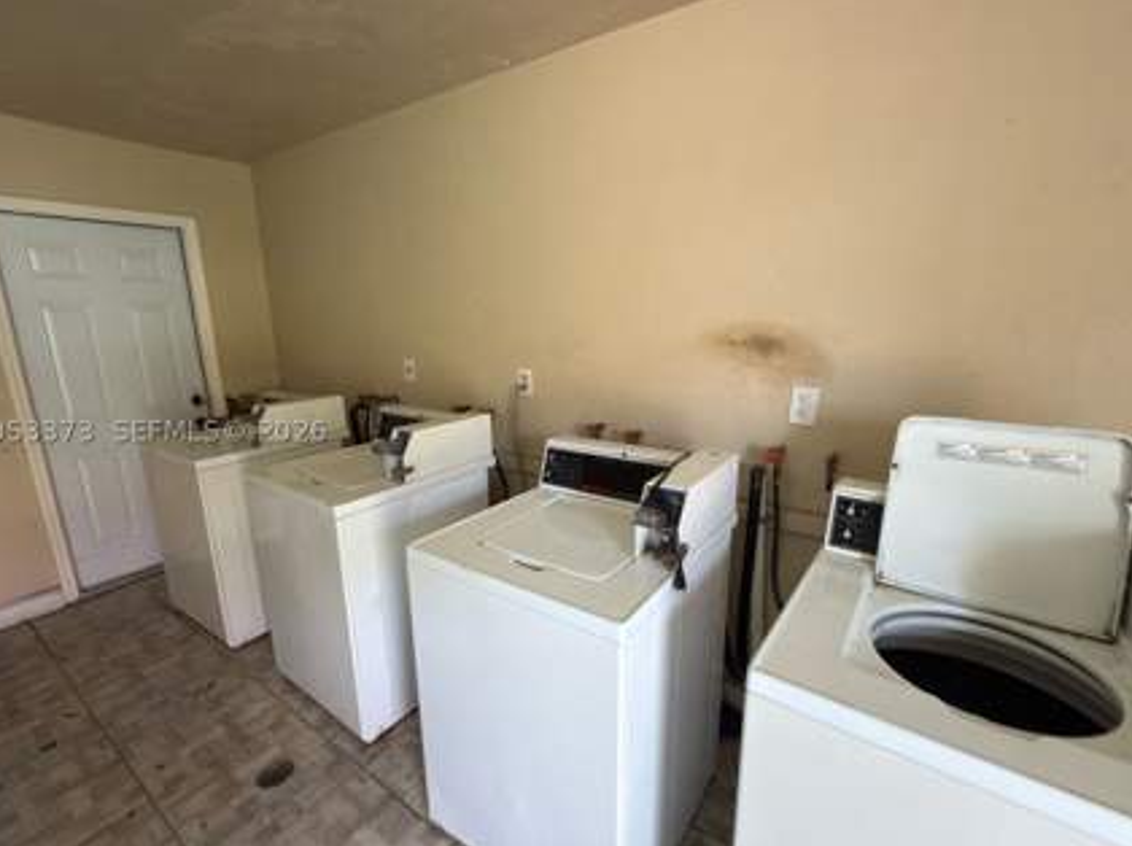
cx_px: 574
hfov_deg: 94.6
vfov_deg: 78.0
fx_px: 523
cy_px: 430
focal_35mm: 16
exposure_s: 1/30
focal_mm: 2.22
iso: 80
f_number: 2.2
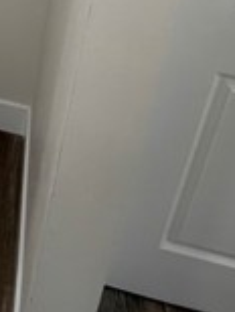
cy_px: -107
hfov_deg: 21.8
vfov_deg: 27.1
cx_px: -99
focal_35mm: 58
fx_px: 524
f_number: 2.2
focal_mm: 2.22
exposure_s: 1/120
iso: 160
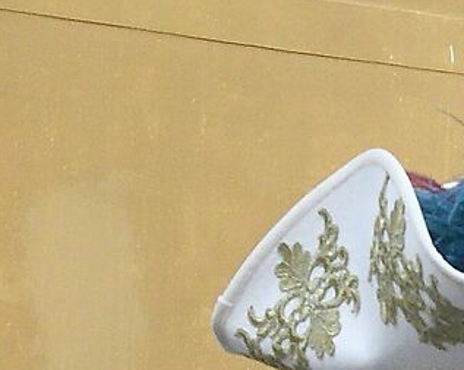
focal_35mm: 374
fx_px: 5125
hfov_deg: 5.1
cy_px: 616
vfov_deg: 4.1
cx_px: 815
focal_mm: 35
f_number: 8
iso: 1250
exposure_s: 1/1000
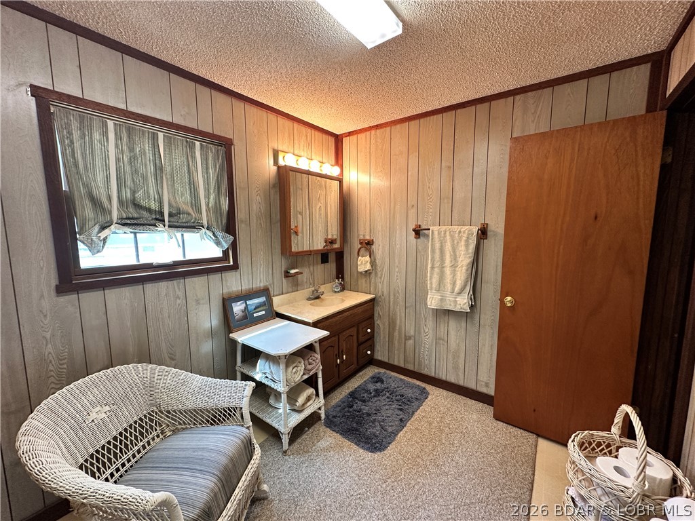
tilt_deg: -6.8
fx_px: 281
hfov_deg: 102.1
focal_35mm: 14
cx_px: 348
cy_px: 260
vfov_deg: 85.7
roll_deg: +0.0
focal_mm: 2.22
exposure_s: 1/60
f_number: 2.2
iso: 200
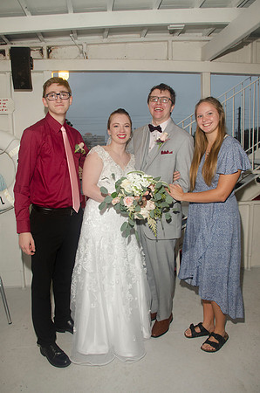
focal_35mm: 27
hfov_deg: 47.7
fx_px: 294
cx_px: 130
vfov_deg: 67.5
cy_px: 196
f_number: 5.6
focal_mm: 18
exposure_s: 1/60
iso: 400
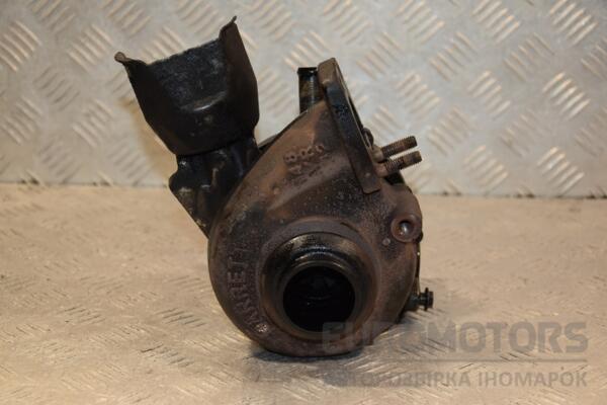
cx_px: 304
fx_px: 1214
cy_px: 202
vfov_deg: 18.9
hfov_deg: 28.1
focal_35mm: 72
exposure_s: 1/160
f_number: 4.8
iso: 800
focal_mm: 48
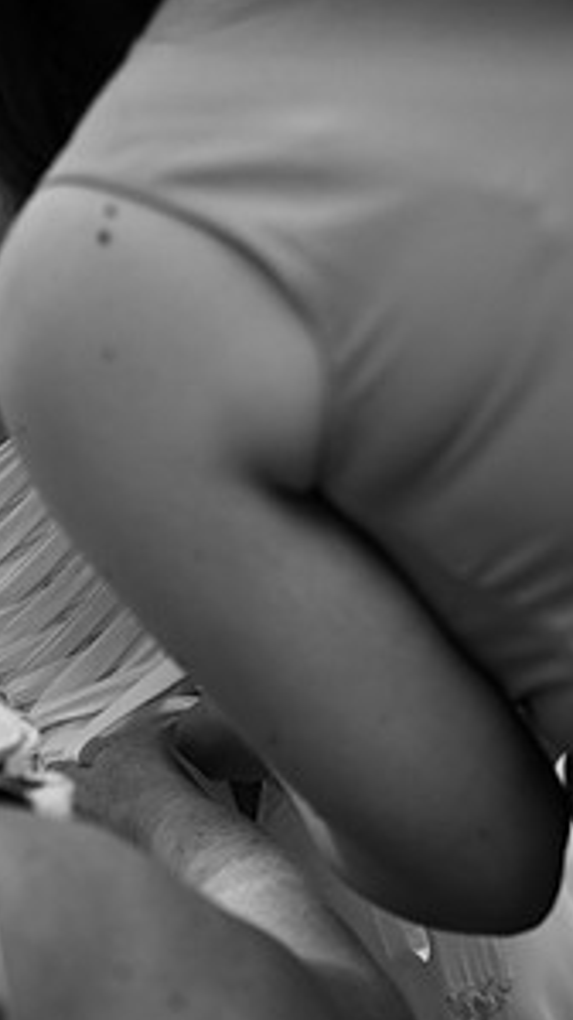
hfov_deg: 16.8
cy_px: 580
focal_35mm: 71
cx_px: 65
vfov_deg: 29.7
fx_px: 1919
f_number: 2.2
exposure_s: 1/160
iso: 320
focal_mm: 35
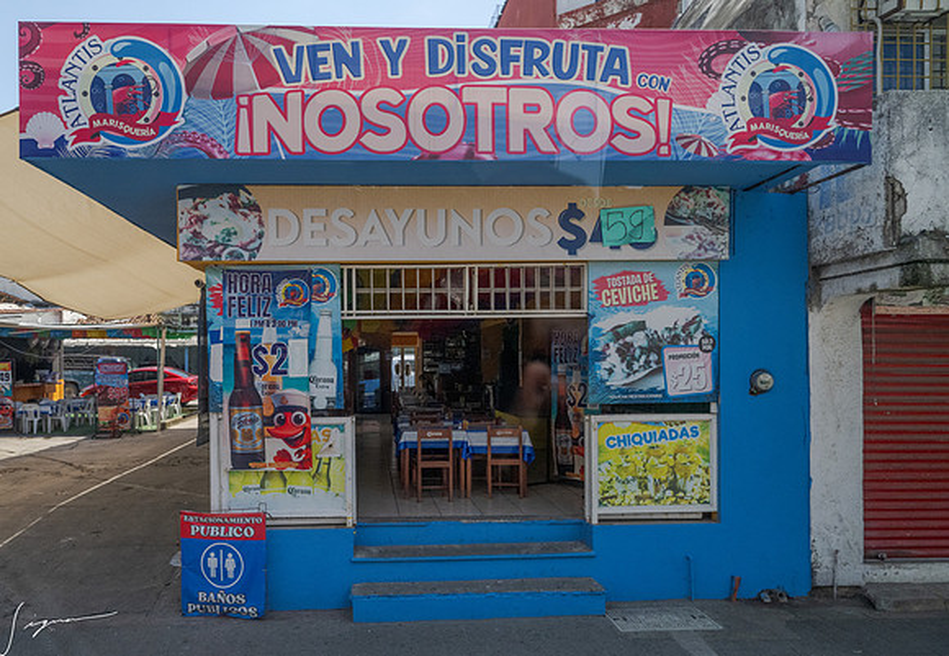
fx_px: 741
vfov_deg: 47.7
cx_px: 393
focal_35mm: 28
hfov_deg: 64.8
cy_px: 370
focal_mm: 24
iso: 2000
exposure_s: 1/250
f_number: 8
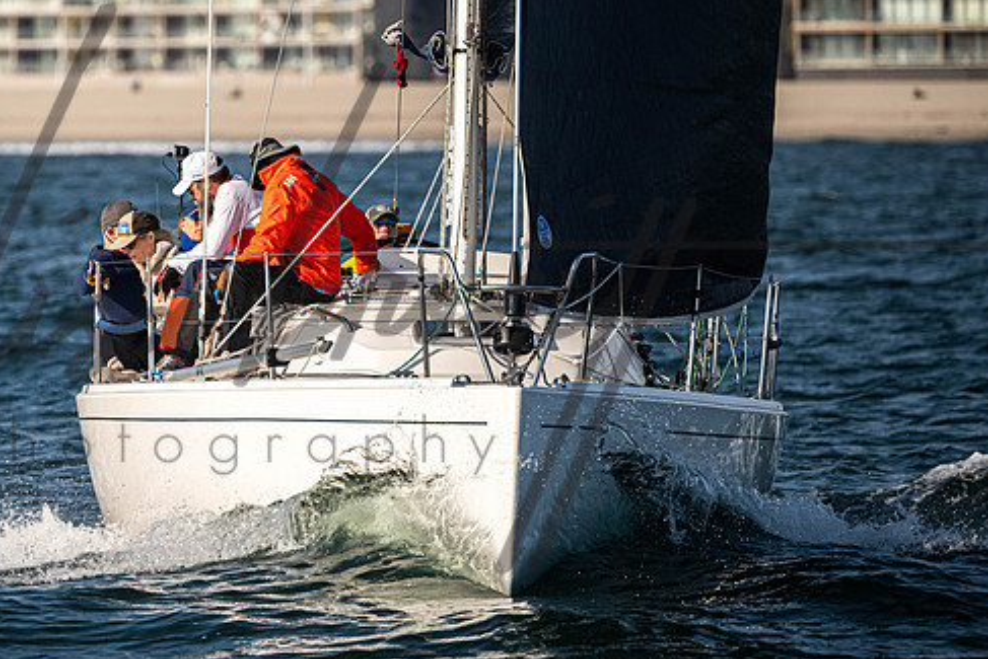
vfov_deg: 2.4
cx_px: 208
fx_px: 15922
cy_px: 208
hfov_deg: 3.6
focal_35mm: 580
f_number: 5.6
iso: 400
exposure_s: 1/4000
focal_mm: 360
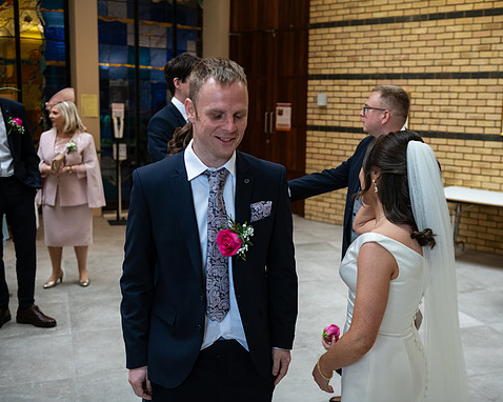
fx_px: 610
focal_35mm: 41
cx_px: 295
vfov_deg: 36.5
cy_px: 203
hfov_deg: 44.6
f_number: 3.5
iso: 800
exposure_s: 1/160
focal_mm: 36
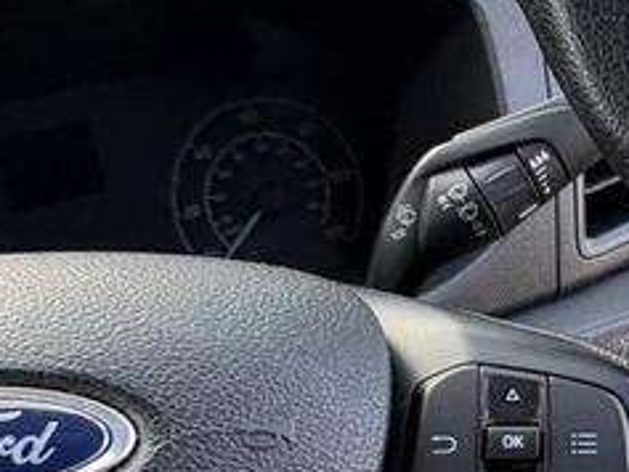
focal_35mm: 53
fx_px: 964
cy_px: 499
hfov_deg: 36.1
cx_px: 279
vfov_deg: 25.8
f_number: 2.2
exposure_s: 1/99
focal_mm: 2.22
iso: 160
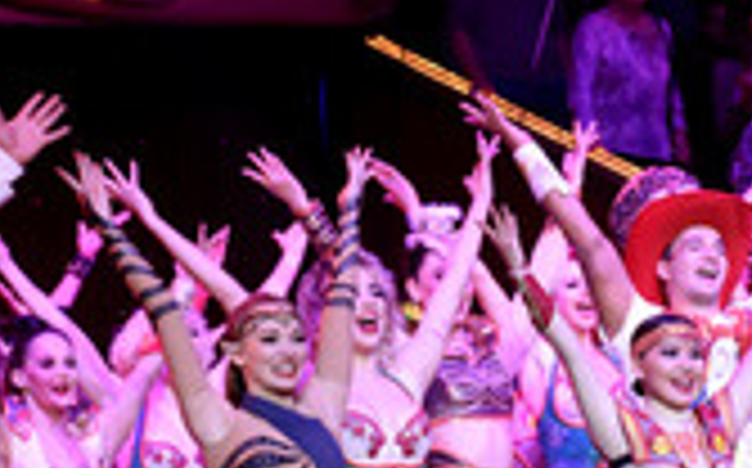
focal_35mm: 231
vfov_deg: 5.7
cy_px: 490
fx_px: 4729
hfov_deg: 9.1
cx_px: 660
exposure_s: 1/160
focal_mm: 56
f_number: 6.3
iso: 3200
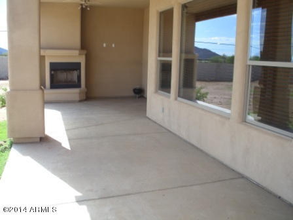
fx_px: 322
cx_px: 146
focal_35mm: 38
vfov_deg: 37.7
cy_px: 110
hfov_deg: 49.0
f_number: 2.9
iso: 50
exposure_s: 1/234
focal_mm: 6.3
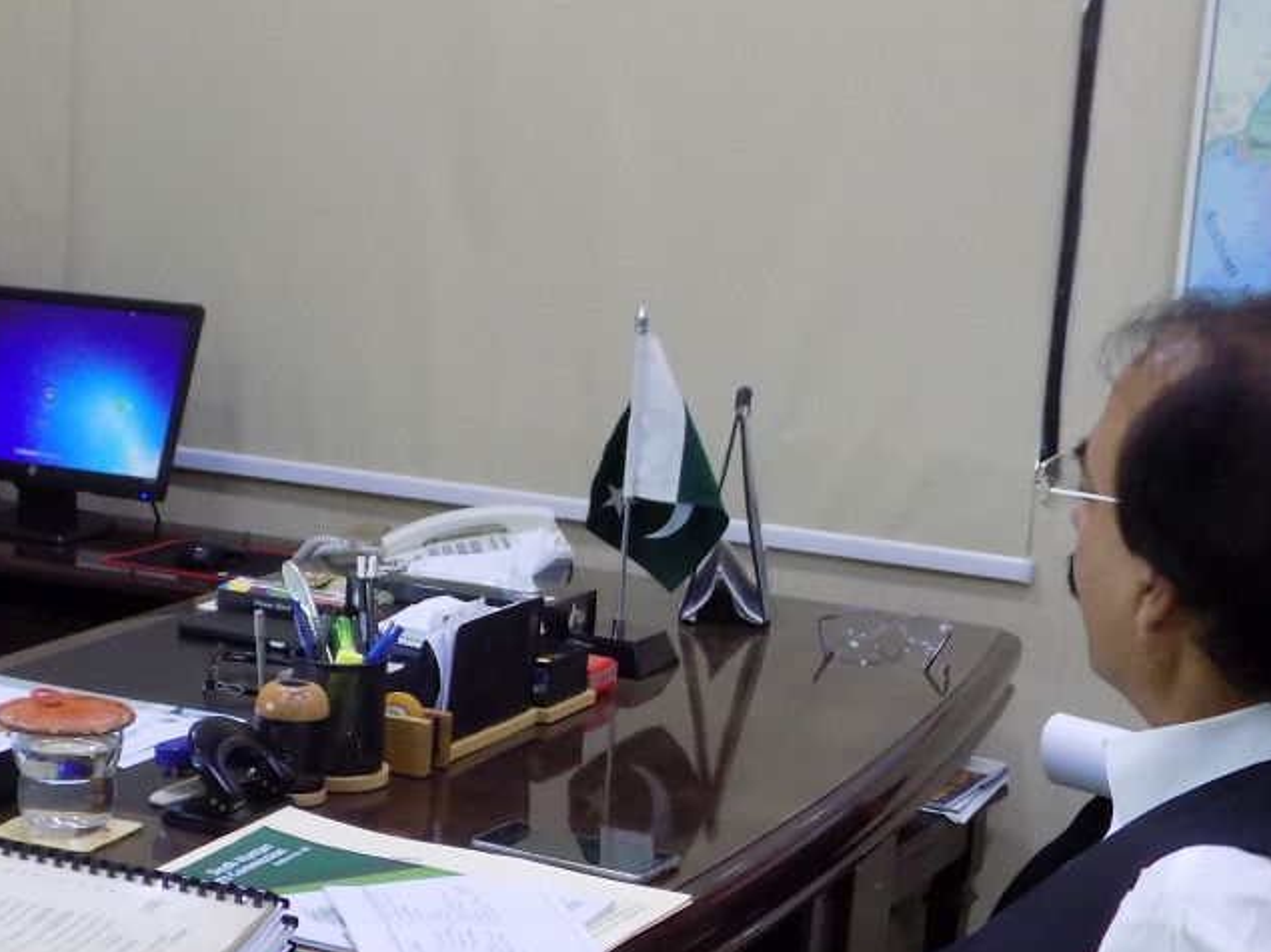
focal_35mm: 73
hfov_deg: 26.6
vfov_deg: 20.0
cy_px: 723
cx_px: 500
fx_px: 2680
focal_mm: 5.3
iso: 250
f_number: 3.3
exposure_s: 1/30
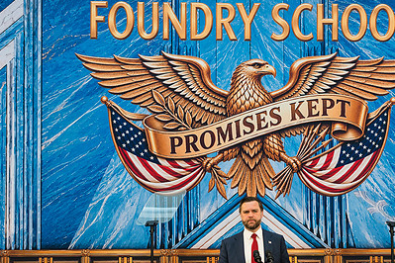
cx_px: 257
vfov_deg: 11.2
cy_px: 178
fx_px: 1339
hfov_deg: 16.8
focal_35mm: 122
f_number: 2.8
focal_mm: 56
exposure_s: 1/320
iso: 320
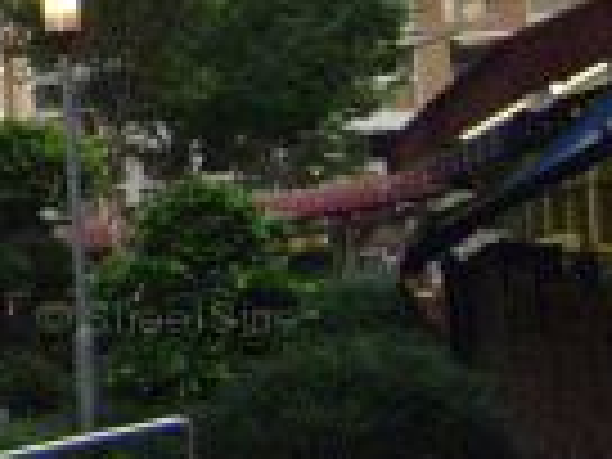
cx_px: -526
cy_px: -126
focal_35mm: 142
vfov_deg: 10.2
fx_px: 2511
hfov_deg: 12.5
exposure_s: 1/458
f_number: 2.8
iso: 400
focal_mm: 5.95
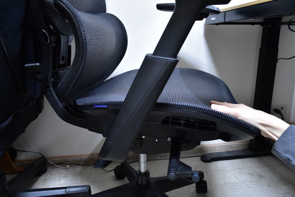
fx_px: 221
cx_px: 148
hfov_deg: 67.4
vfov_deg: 47.9
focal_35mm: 27
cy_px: 98
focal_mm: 18
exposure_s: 1/25
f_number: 5.6
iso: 1600
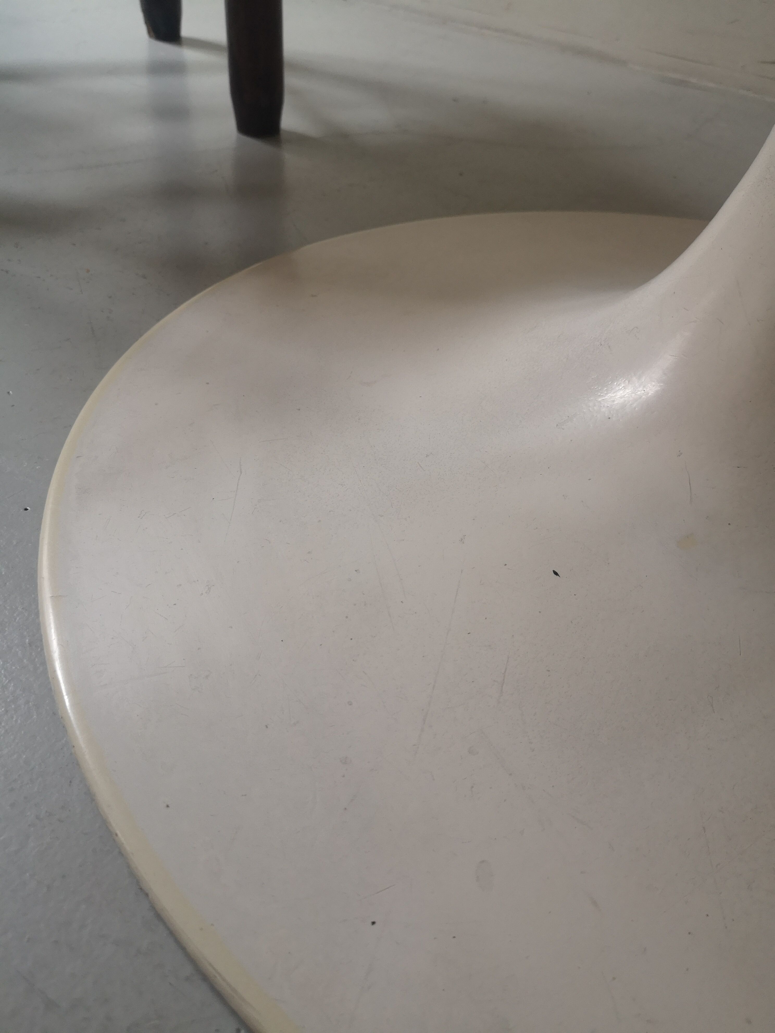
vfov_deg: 65.3
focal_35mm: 27
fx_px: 806
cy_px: 516
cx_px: 388
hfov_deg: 51.4
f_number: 1.8
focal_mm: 3.95
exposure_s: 1/50
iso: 160
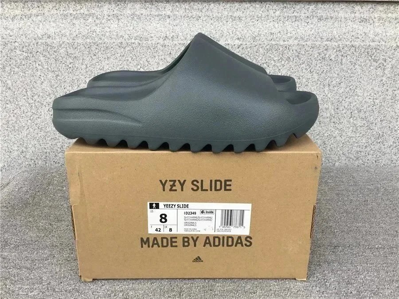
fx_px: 357
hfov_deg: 58.4
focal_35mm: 31
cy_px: 150
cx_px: 200
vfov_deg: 45.4
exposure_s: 1/100
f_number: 2.4
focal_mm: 3.3
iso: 25
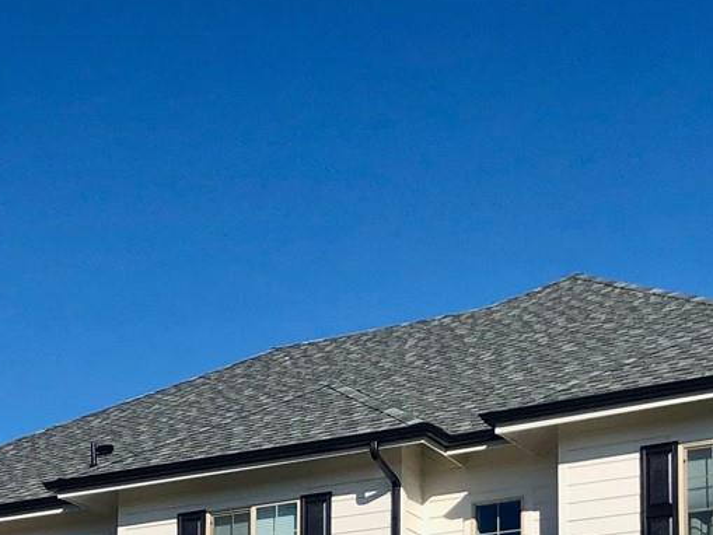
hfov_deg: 22.2
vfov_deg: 15.8
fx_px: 1813
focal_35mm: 88
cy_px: 718
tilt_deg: +9.1
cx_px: 314
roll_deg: -1.5
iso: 25
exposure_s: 1/3205
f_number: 1.8
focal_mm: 4
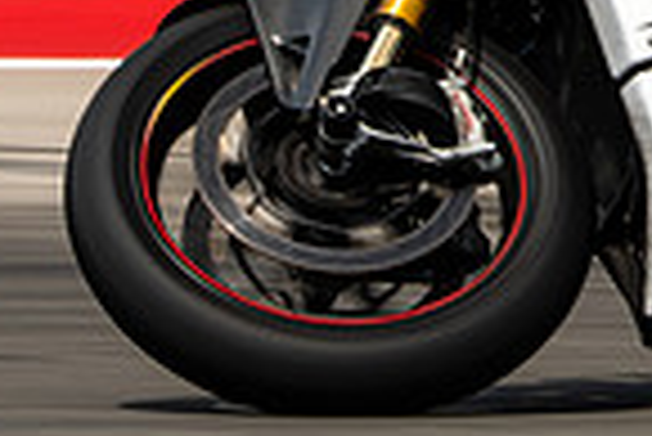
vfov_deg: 0.8
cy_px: -263
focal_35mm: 1679
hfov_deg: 1.2
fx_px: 30438
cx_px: 1201
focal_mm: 280
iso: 160
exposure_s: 1/250
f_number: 8
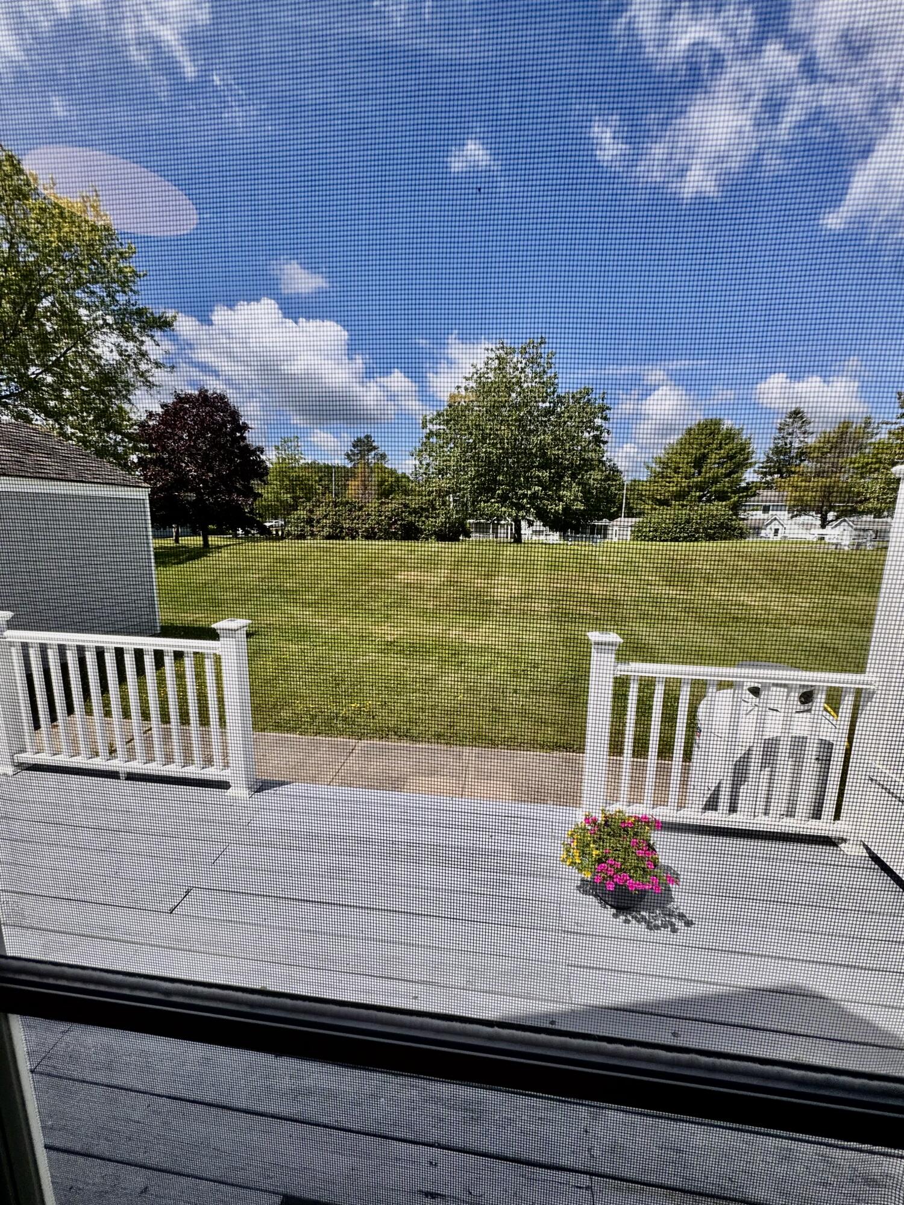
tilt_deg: -9.9
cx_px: 452
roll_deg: -1.6
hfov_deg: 85.7
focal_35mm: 14
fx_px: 487
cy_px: 602
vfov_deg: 102.1
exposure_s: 1/1709
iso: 50
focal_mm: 2.22
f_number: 2.2
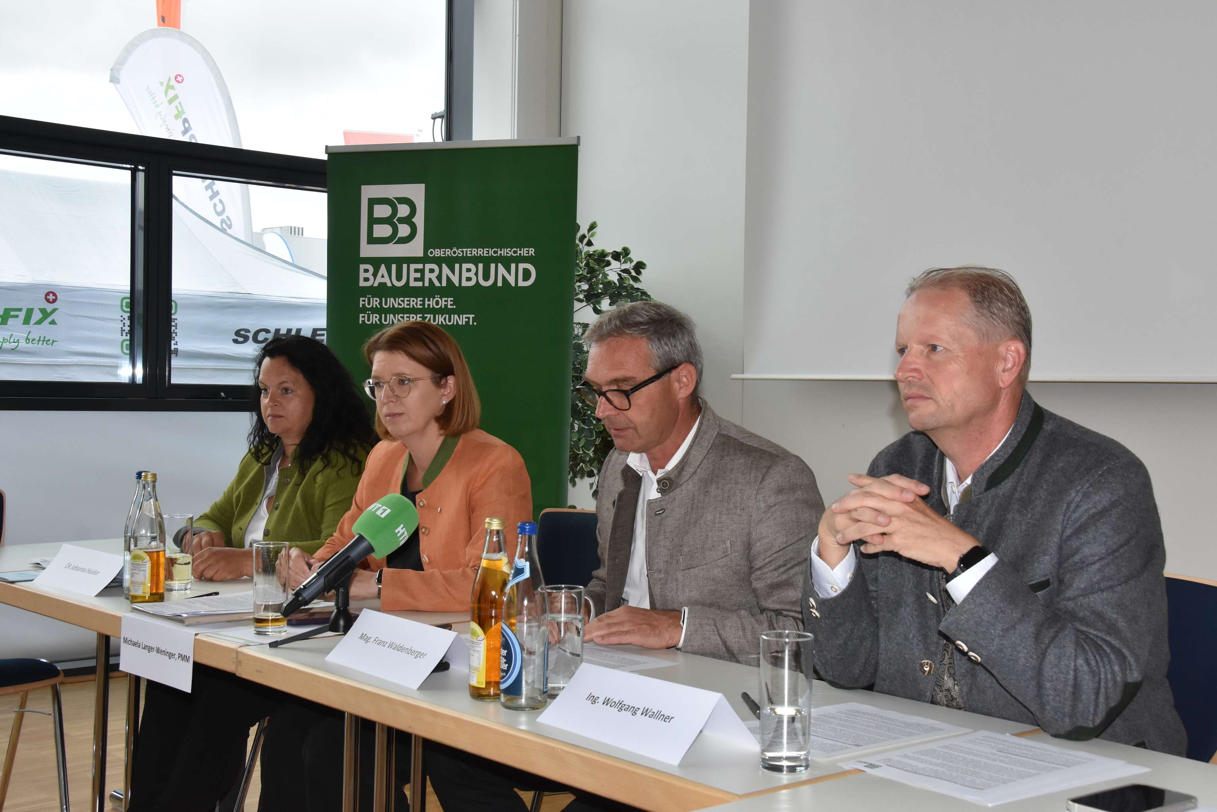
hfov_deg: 44.9
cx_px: 608
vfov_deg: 30.9
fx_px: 1471
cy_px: 406
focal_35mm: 44
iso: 800
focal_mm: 29
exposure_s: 1/250
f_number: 8
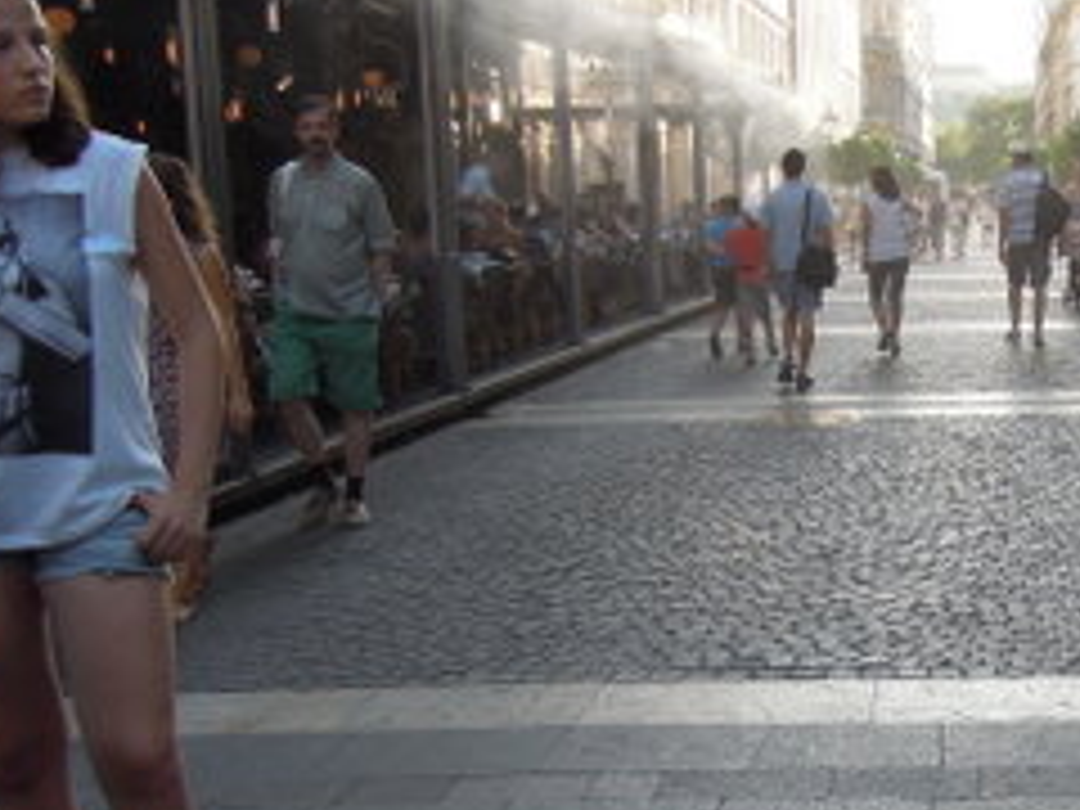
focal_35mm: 56
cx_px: 1012
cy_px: 428
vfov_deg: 26.1
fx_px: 1747
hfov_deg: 32.3
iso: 160
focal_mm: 5
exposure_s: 1/320
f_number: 2.8
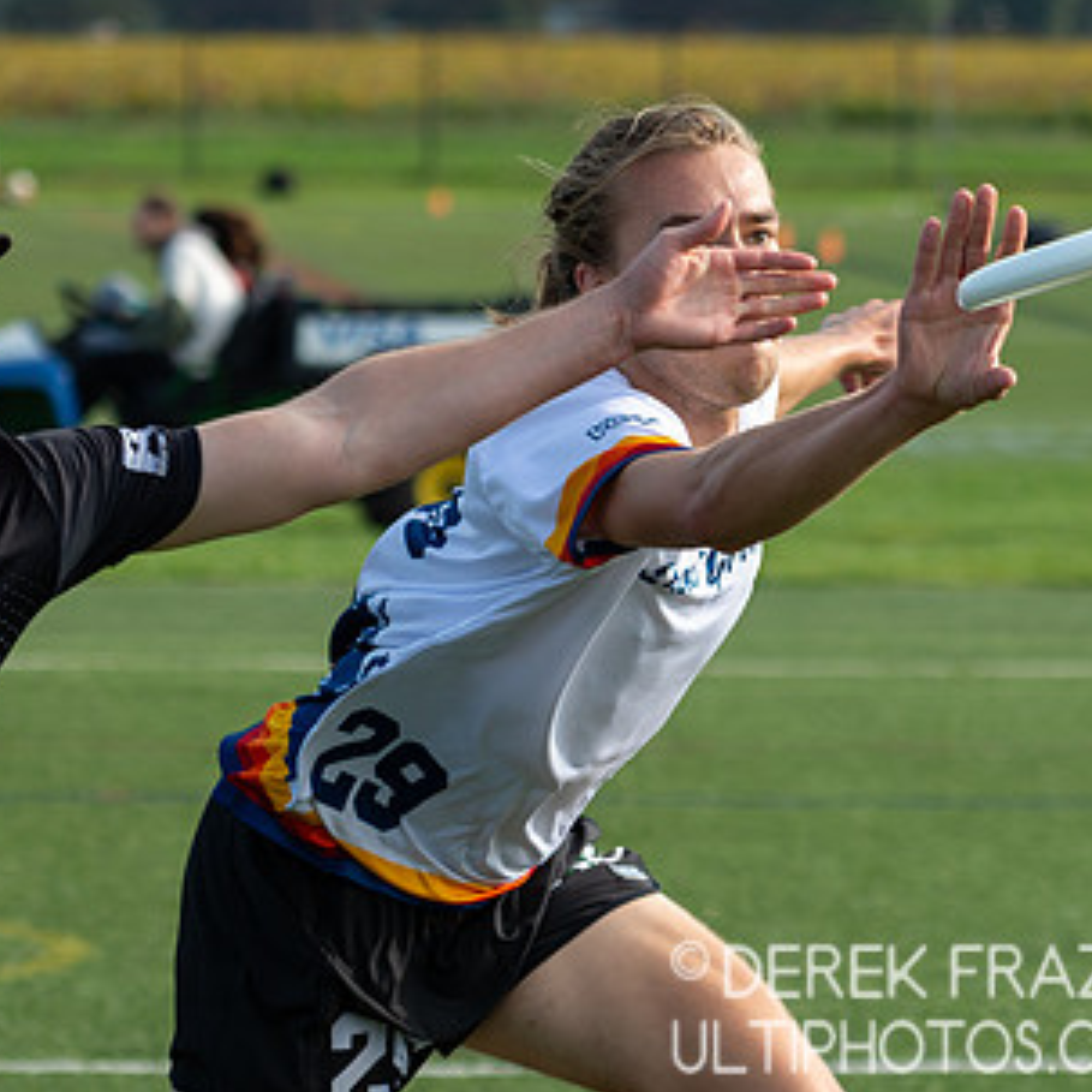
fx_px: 11207
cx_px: 579
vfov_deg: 5.6
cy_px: 526
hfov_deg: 5.6
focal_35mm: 314
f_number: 5.6
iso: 400
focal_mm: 140
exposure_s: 1/1250
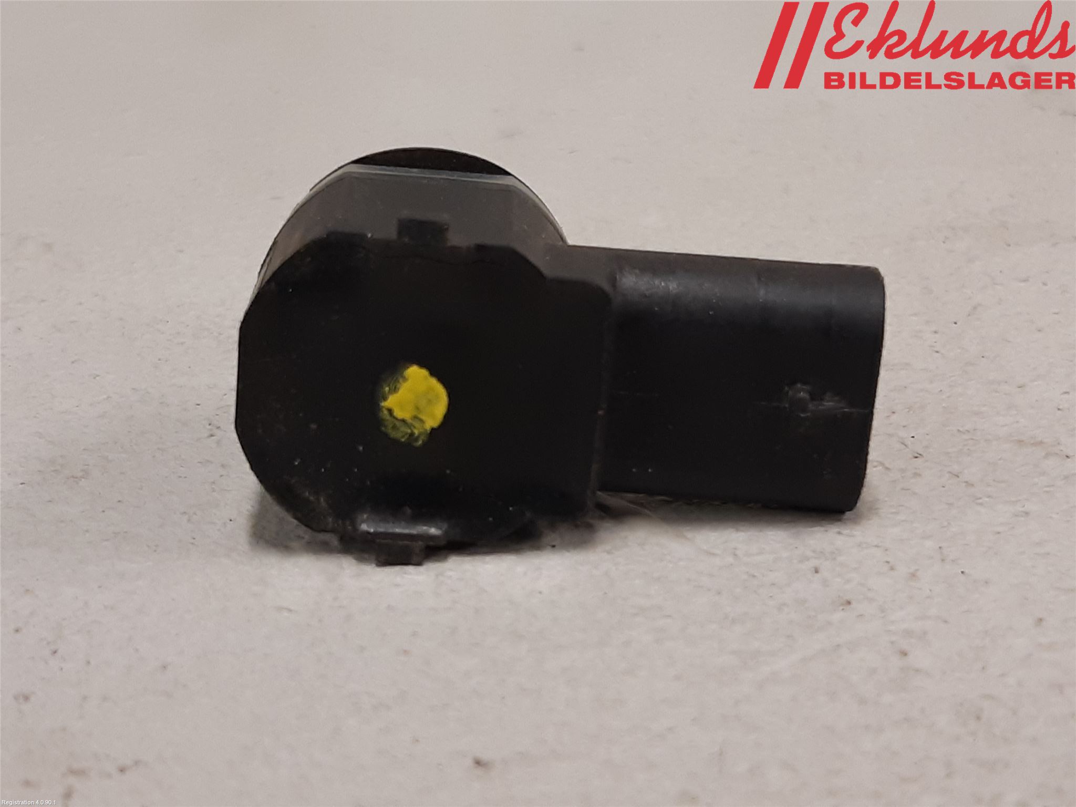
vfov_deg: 53.1
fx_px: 808
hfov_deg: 67.3
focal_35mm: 26
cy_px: 404
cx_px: 538
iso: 125
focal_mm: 3.93
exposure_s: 1/50
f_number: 1.7
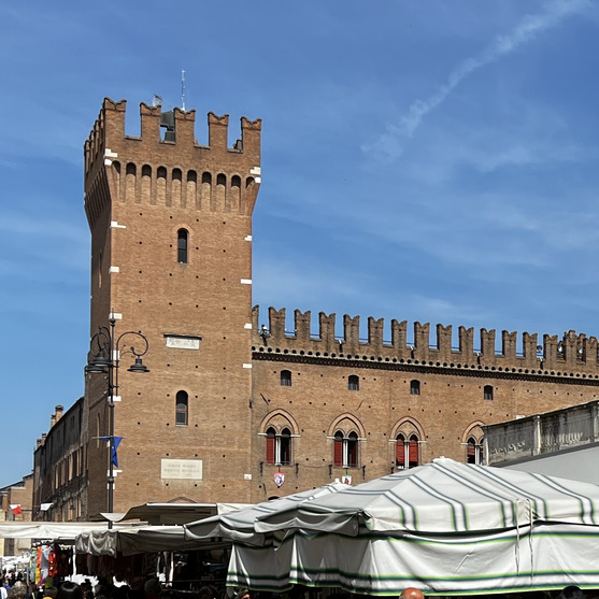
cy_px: 461
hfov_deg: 25.5
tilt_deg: +4.2
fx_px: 1292
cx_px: 508
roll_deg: +0.4
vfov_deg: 25.7
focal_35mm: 66
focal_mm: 5.7
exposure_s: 1/5076
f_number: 1.5
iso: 50
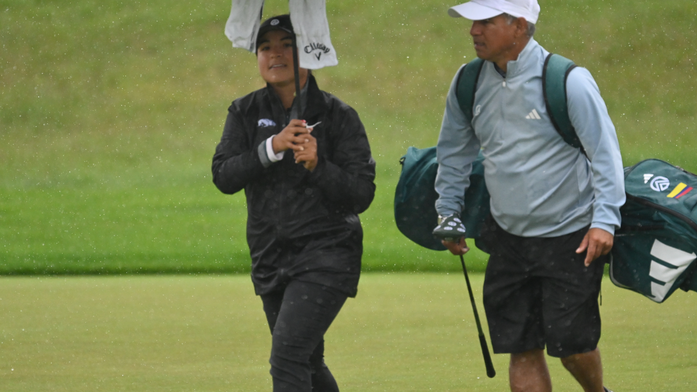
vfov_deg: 1.9
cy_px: 167
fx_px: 11625
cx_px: 348
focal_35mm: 629
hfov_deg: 3.4
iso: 2500
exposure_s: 1/4000
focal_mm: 400
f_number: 5.6
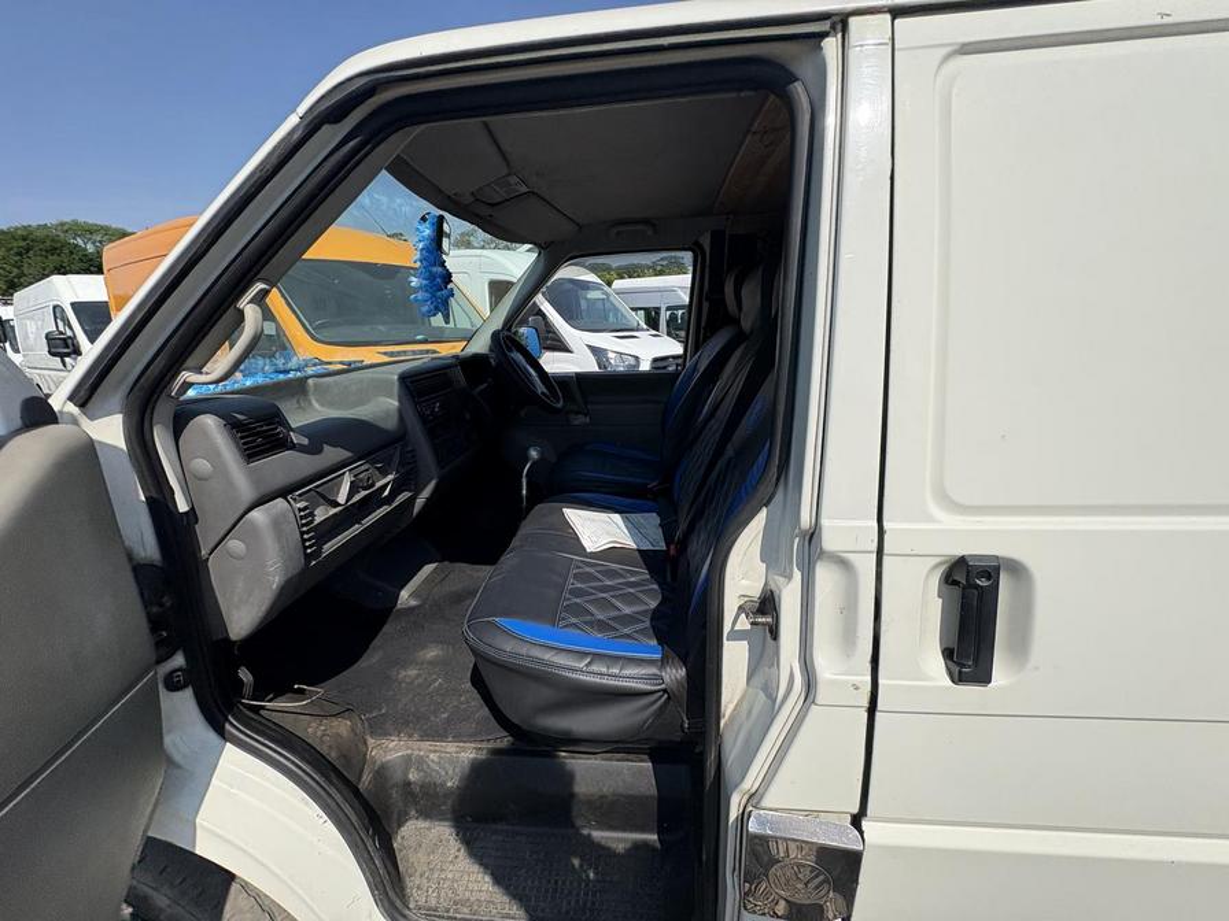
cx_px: 614
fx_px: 497
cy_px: 460
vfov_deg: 85.7
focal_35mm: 14
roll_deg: -4.3
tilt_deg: -9.0
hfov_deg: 102.1
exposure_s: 1/2083
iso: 50
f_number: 2.2
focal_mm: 2.22
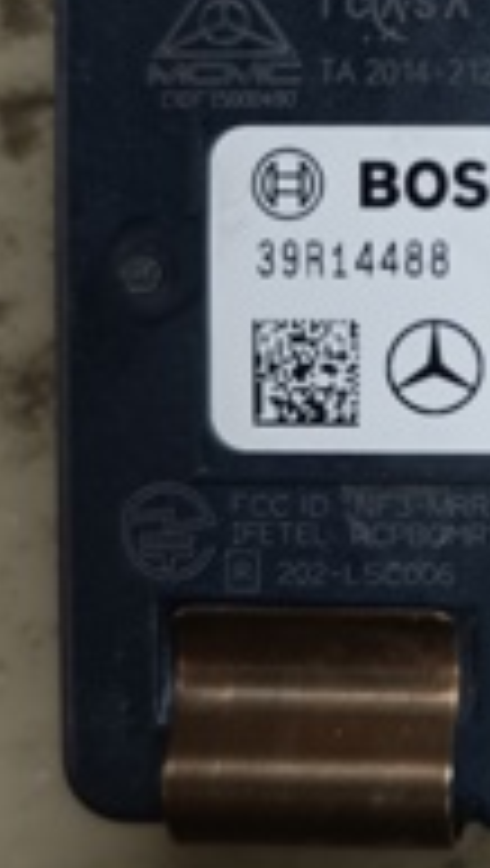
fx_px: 1497
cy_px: 220
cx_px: 683
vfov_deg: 31.8
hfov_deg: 17.2
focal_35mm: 65
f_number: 1.65
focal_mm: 6.14
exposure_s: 1/100
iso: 1247
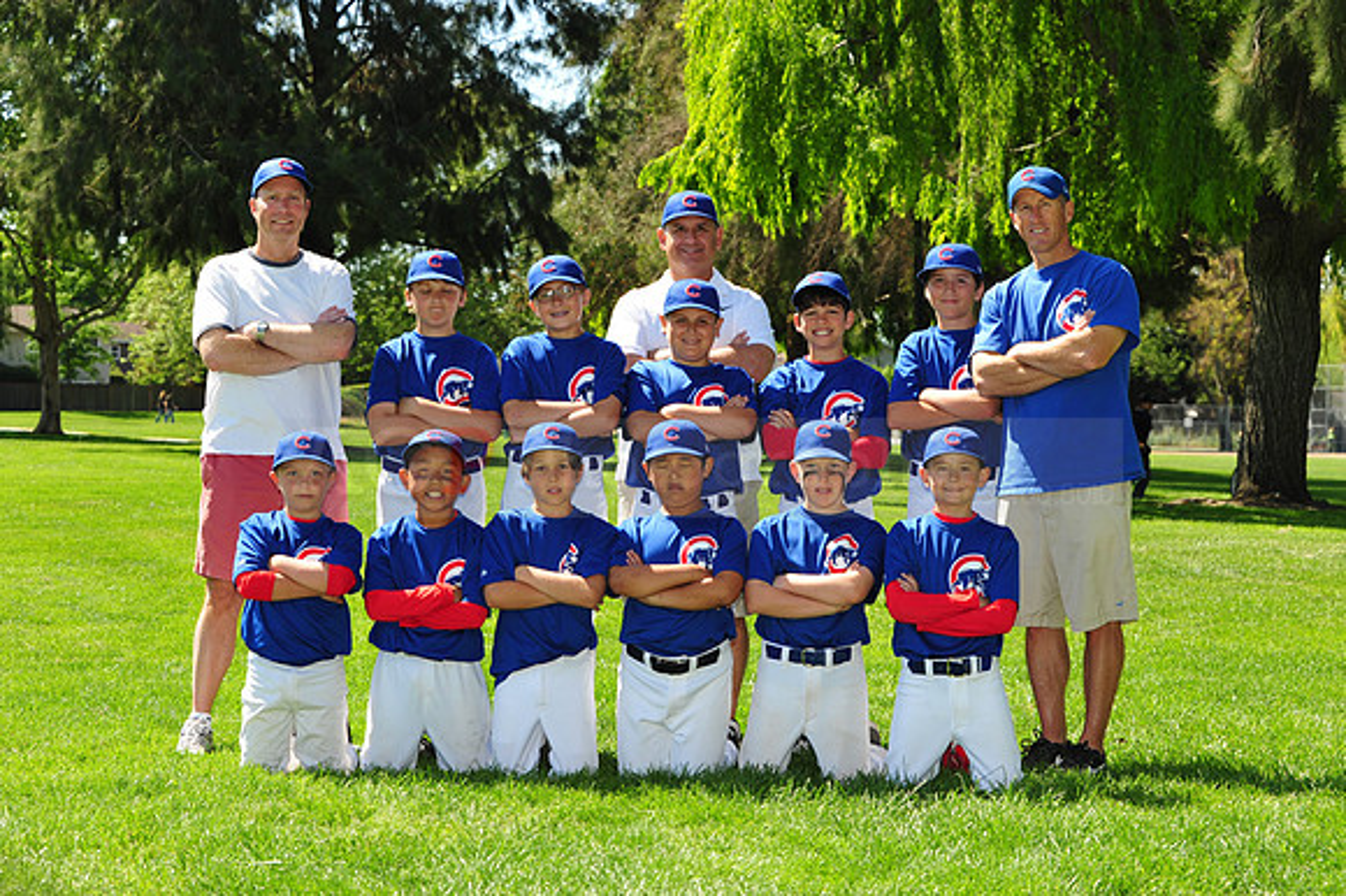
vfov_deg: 17.0
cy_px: 448
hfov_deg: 25.4
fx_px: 2989
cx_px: 673
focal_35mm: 80
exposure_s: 1/250
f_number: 8
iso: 200
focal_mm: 80
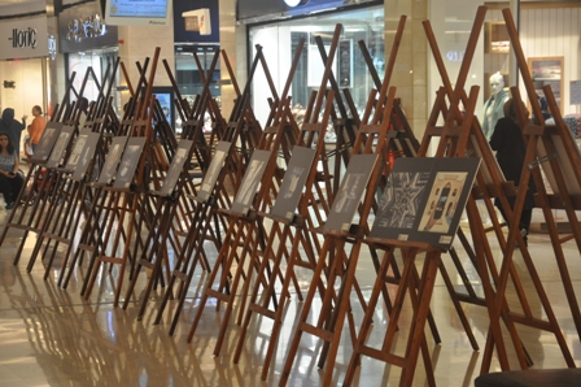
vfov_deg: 12.2
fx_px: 1814
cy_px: 194
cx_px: 290
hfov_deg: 18.2
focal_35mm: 112
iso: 1000
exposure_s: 1/80
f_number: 5.3
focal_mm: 75
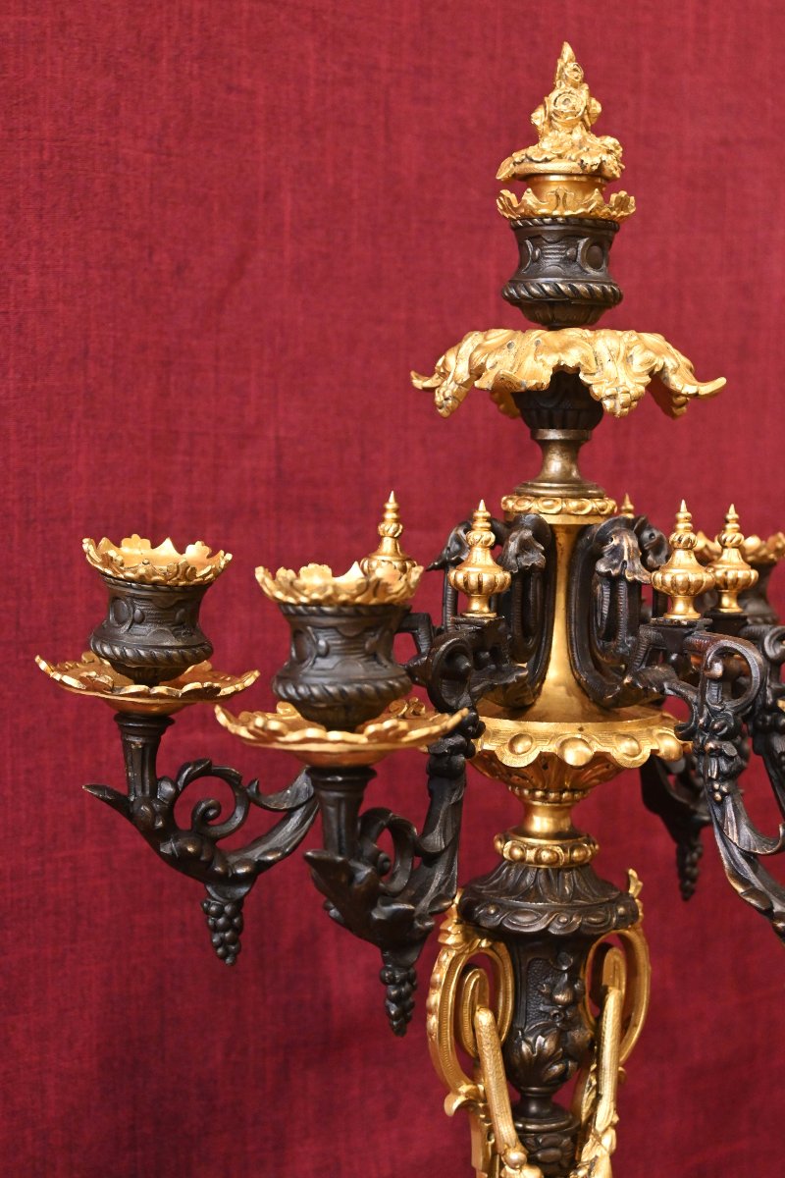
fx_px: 1864
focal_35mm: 57
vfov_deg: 35.1
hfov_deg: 23.8
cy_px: 589
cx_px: 392
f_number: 5.6
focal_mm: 38
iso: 3600
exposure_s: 1/60
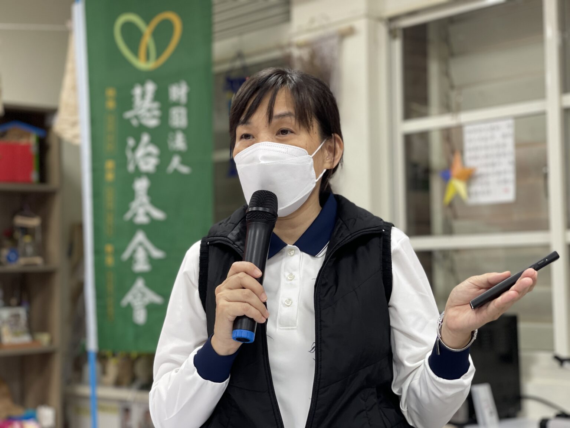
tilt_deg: +3.0
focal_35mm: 64
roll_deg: +1.3
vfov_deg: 22.9
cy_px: 214
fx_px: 1054
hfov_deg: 30.3
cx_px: 285
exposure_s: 1/60
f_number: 2.2
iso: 125
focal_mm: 7.5
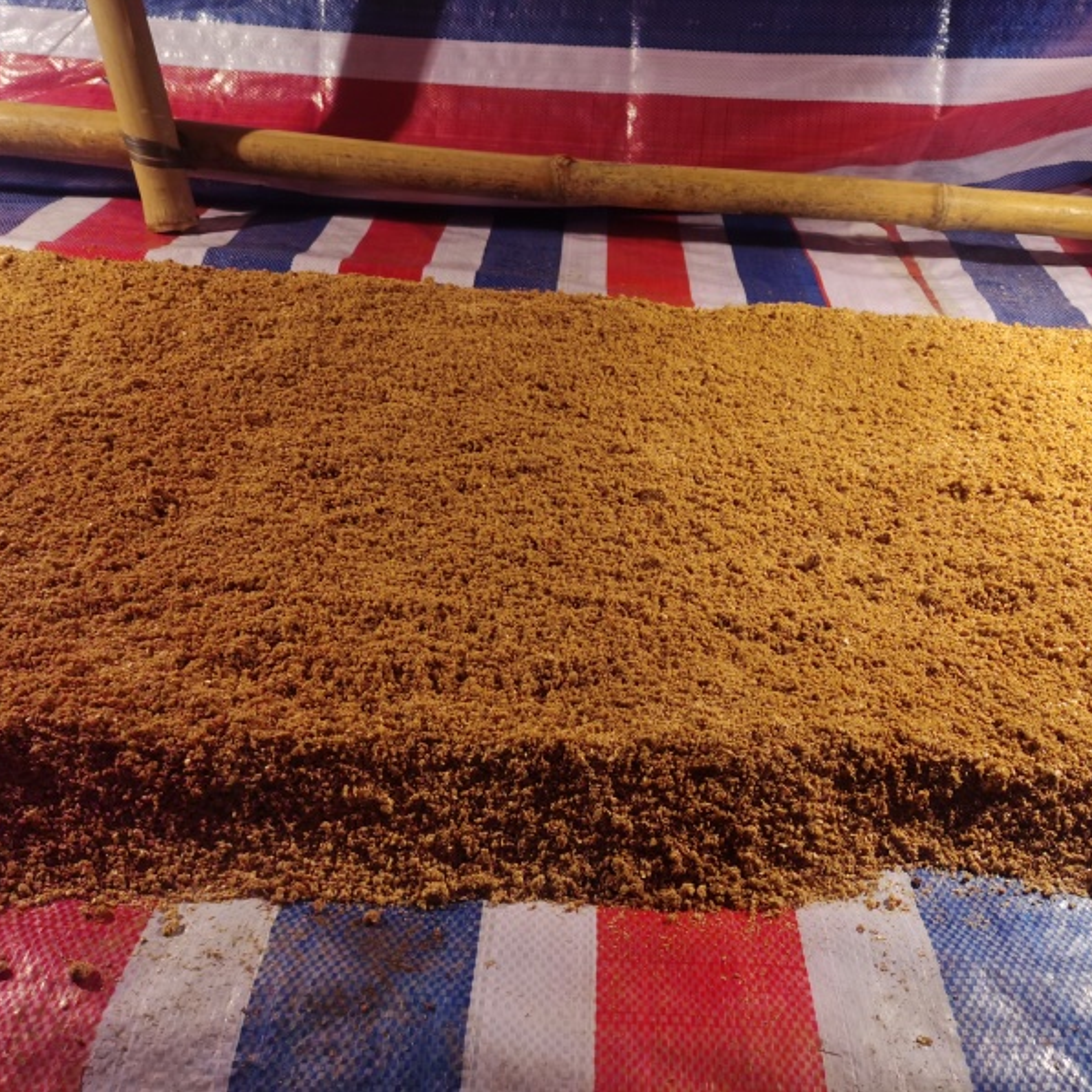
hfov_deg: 50.6
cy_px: 545
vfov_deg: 51.1
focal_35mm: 32
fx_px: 1142
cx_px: 680
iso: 125
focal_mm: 5.58
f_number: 1.8
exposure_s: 1/50
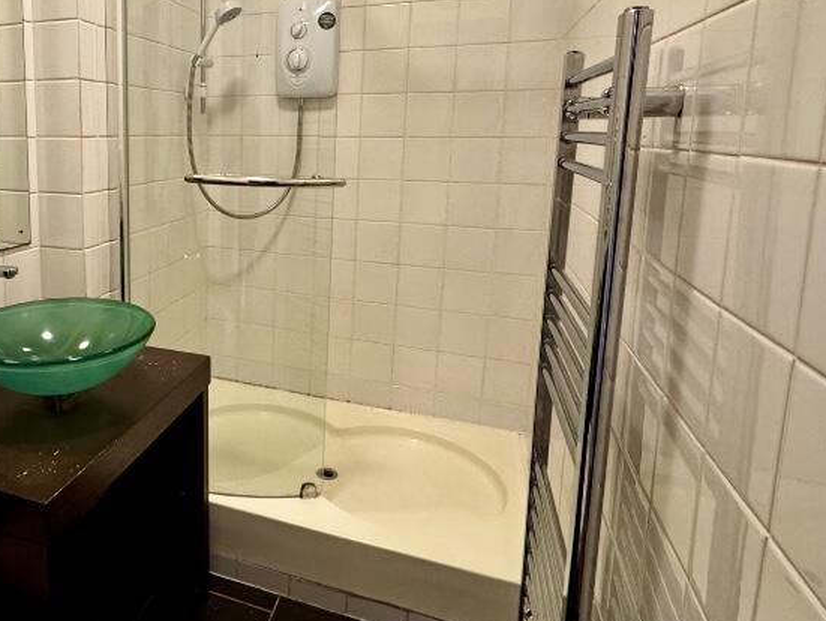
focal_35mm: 26
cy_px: 224
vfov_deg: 52.4
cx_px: 183
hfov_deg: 62.4
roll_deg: +0.2
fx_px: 621
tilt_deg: -8.1
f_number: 2.2
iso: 250
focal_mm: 2.22
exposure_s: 1/50
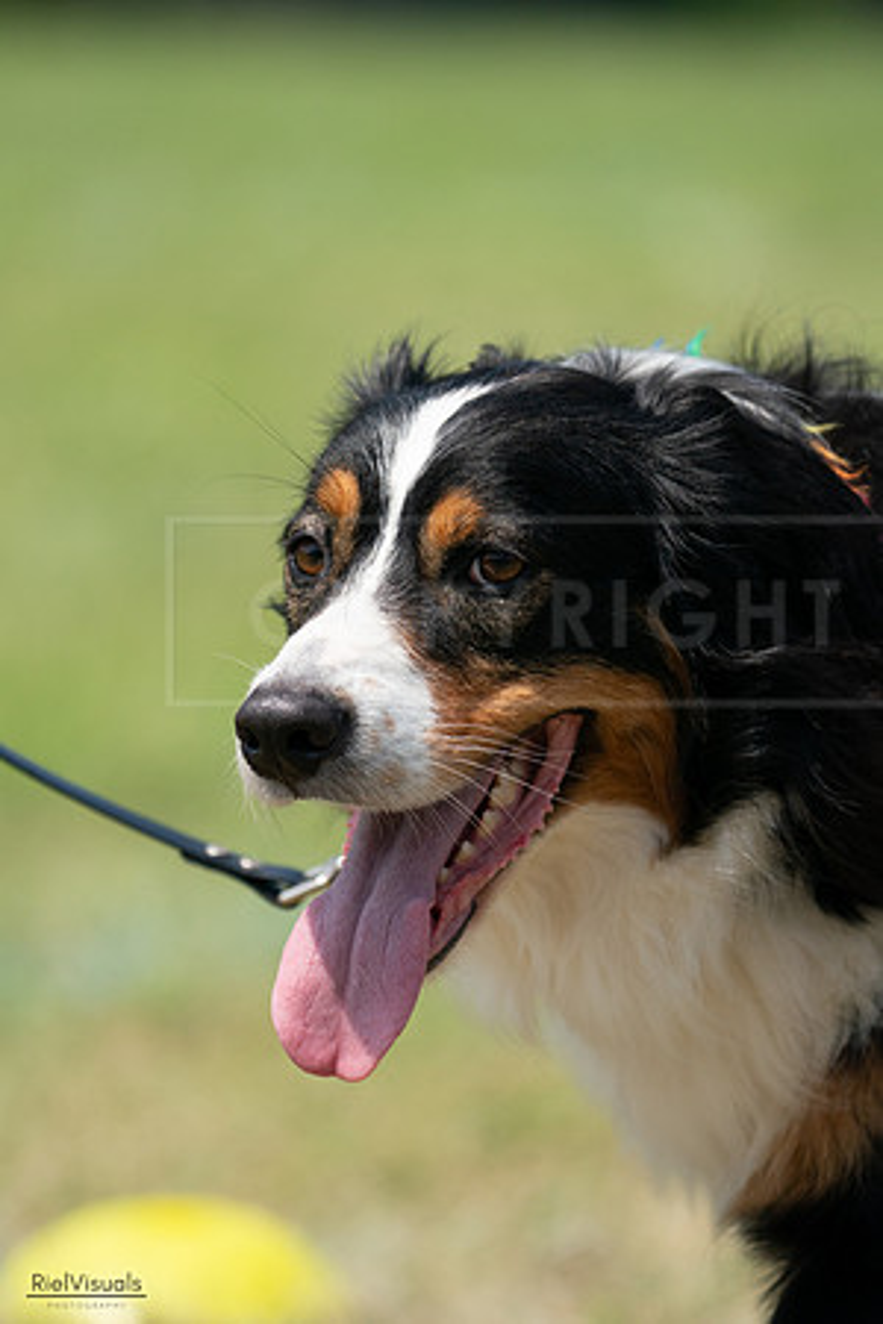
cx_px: 442
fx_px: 13428
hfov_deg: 3.8
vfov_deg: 5.6
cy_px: 662
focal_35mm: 365
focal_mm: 365
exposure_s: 1/4000
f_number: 6.3
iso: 1000
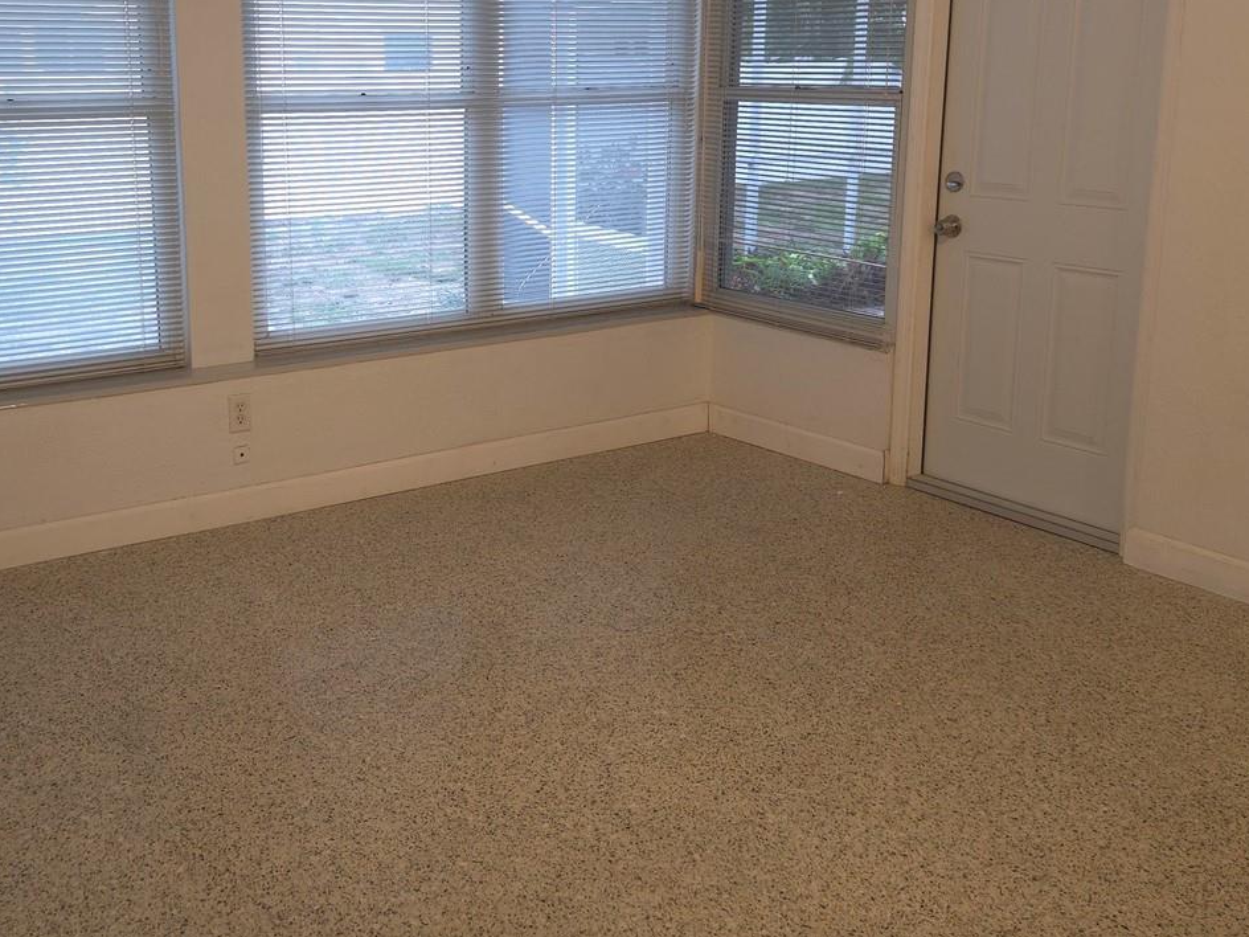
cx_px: 441
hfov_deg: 47.3
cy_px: 363
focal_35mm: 39
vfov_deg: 36.6
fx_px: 1407
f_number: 1.8
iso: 160
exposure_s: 1/60
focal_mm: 5.4
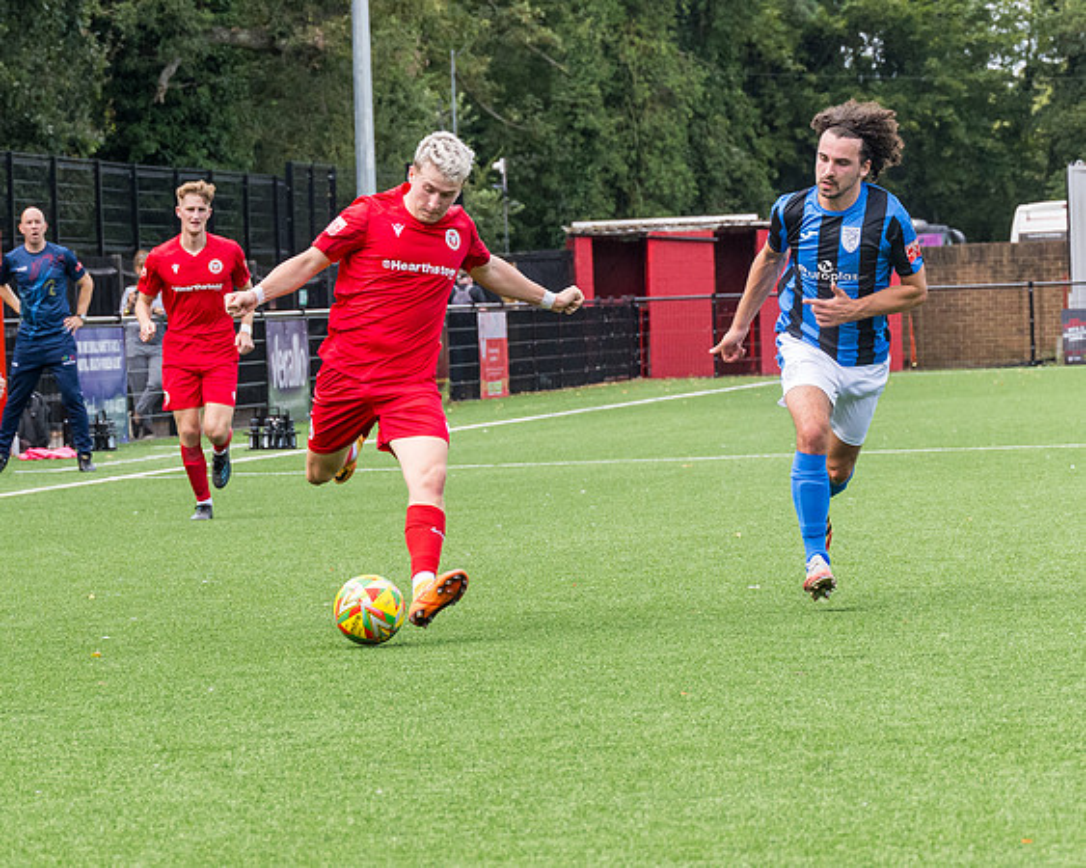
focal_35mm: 236
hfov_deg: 8.2
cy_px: 591
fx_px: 7580
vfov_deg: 6.6
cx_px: 291
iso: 800
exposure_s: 1/1250
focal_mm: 98
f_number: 6.3
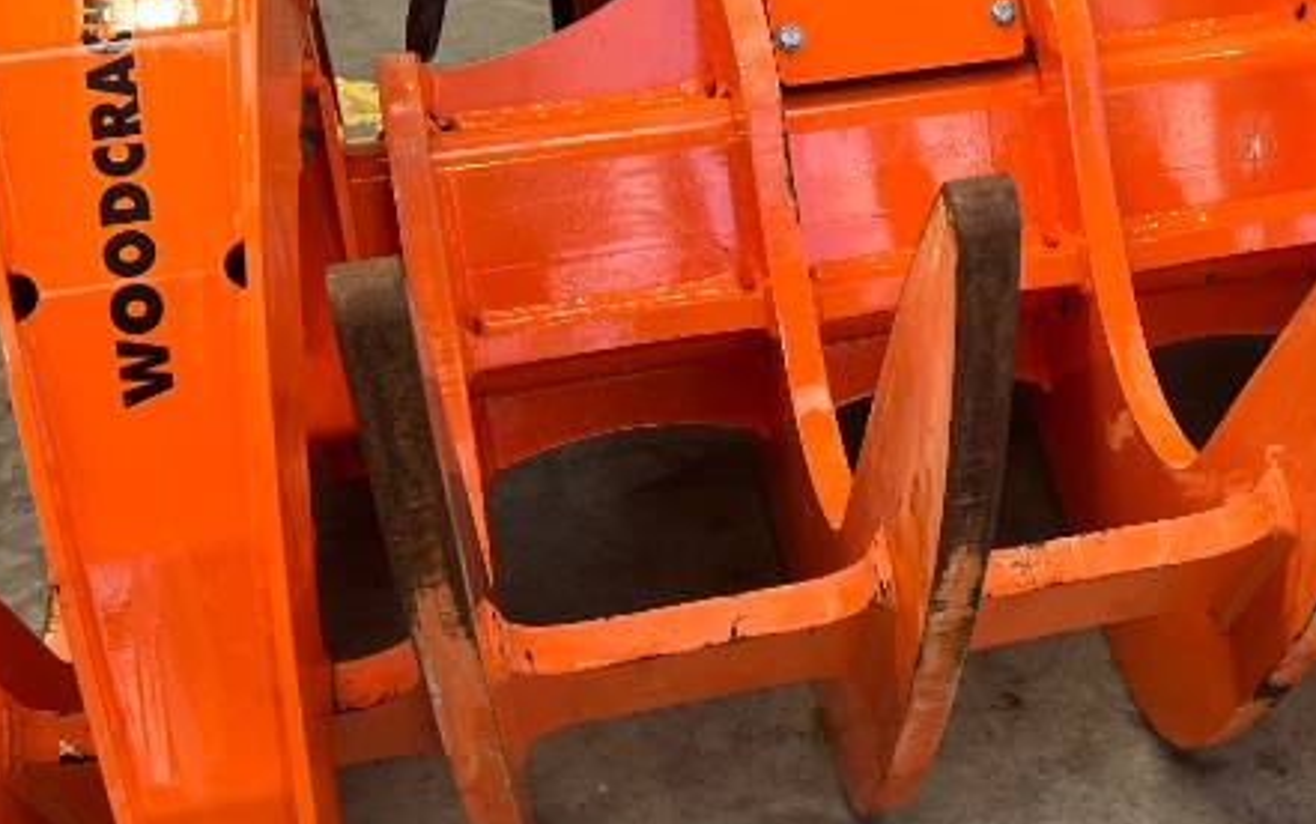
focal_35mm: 64
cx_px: 1015
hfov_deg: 31.3
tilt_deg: -33.2
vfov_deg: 20.3
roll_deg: +0.3
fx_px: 2296
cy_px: 278
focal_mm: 5.7
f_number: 1.5
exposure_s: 1/301
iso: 50
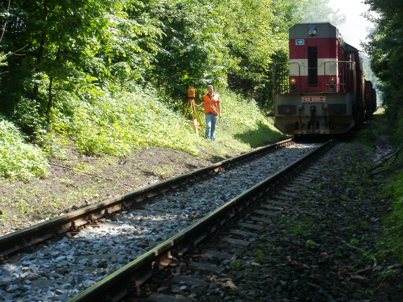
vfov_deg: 18.2
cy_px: 151
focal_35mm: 81
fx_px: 943
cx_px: 202
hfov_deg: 24.1
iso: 100
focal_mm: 14.2
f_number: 4.8
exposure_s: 1/125
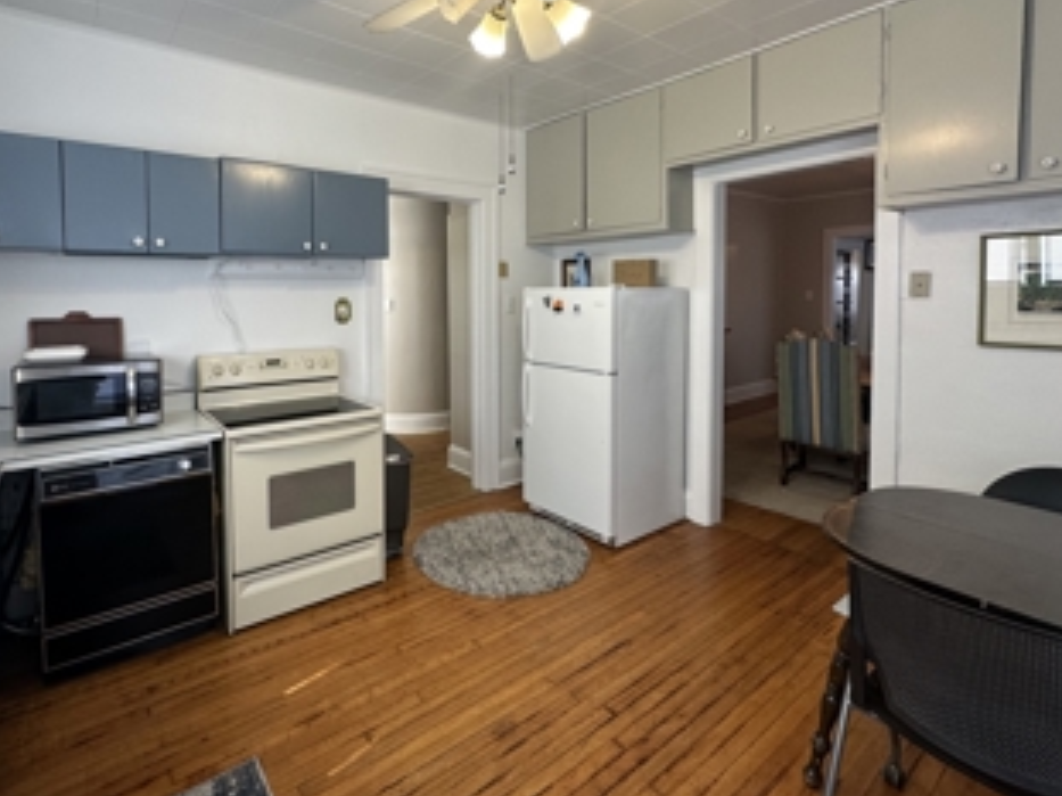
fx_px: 552
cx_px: 458
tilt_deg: -2.5
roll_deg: +0.2
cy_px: 314
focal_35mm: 18
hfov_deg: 87.3
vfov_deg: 70.7
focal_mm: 2.22
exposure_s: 1/120
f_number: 2.2
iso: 100
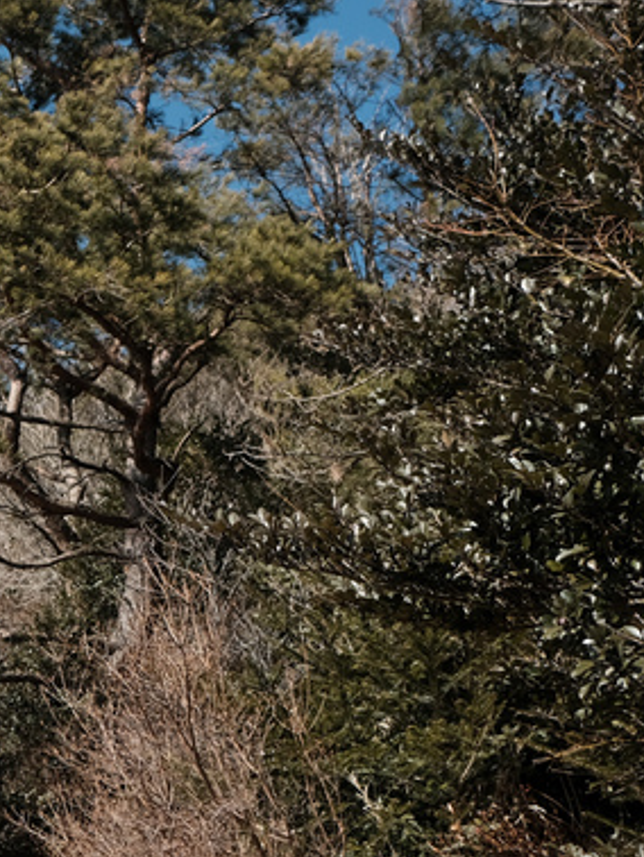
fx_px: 2205
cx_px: -422
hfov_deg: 15.0
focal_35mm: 89
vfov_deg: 21.8
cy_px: 665
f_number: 3.6
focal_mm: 23
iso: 200
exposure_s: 1/1500
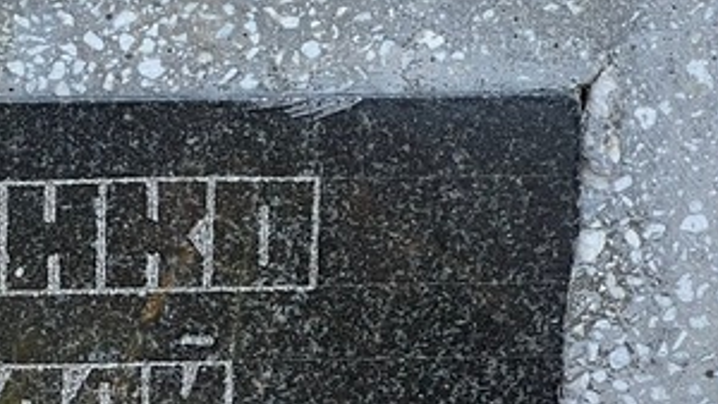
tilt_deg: -31.1
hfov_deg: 9.5
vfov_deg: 5.4
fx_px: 4266
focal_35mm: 224
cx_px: -89
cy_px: 409
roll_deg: +3.0
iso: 40
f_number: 2.8
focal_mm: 9
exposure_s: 1/99
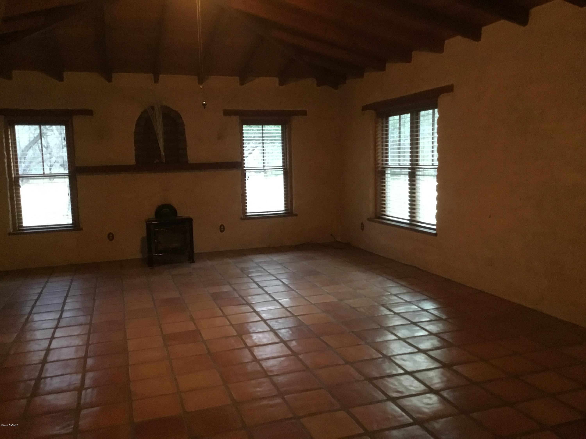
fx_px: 525
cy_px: 220
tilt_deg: -6.5
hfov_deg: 58.4
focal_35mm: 31
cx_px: 293
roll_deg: +2.3
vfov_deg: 45.4
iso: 400
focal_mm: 3.3
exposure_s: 1/15
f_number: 2.4
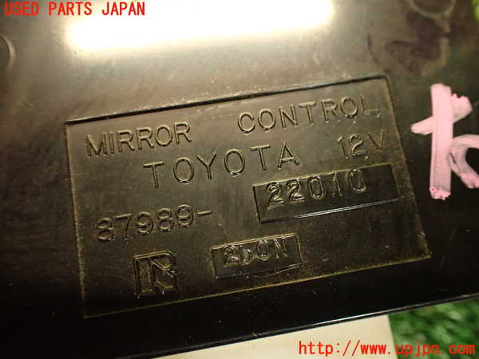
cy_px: 180
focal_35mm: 32
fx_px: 443
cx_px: 240
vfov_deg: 44.2
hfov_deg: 56.8
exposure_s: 1/30
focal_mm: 5.79
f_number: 2.4
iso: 640
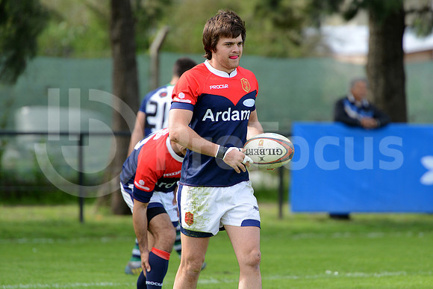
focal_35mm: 270
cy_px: 144
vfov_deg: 5.1
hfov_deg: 7.6
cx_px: 216
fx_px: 3248
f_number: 4
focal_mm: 270
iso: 400
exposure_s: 1/500
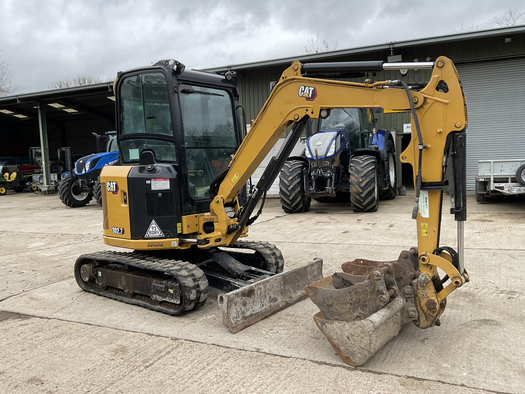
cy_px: 197
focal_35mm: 29
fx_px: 440
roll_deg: +3.2
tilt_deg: -5.9
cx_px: 262
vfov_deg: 48.2
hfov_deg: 61.7
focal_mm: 3
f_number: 1.8
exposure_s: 1/491
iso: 16
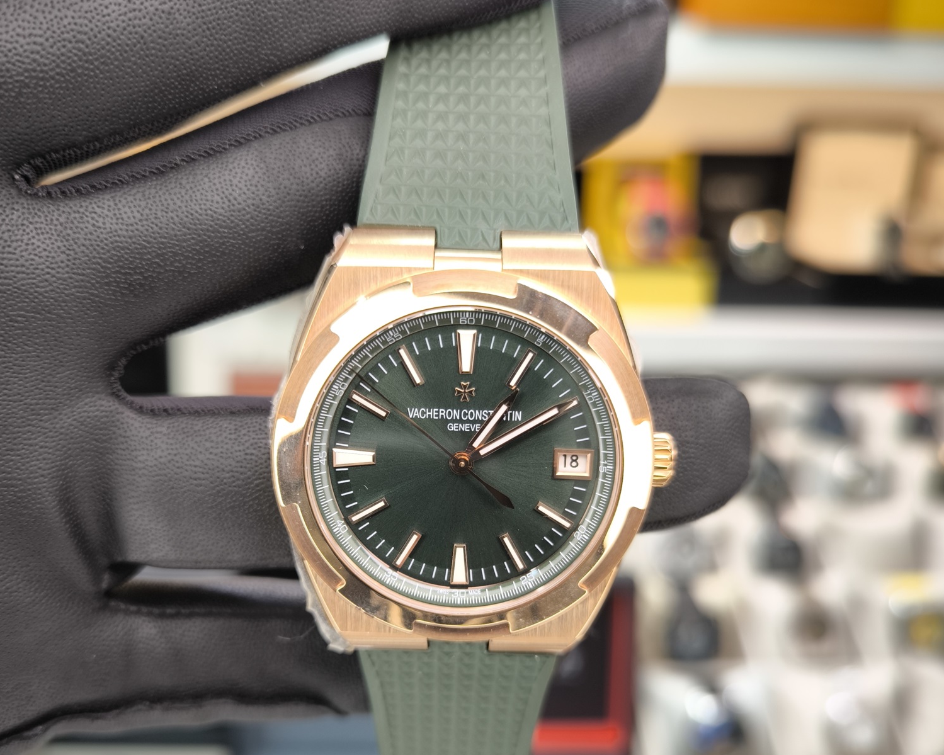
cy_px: 481
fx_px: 894
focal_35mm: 32
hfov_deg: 55.7
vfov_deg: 45.3
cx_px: 465
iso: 100
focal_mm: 6.92
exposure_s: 1/115
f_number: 1.9
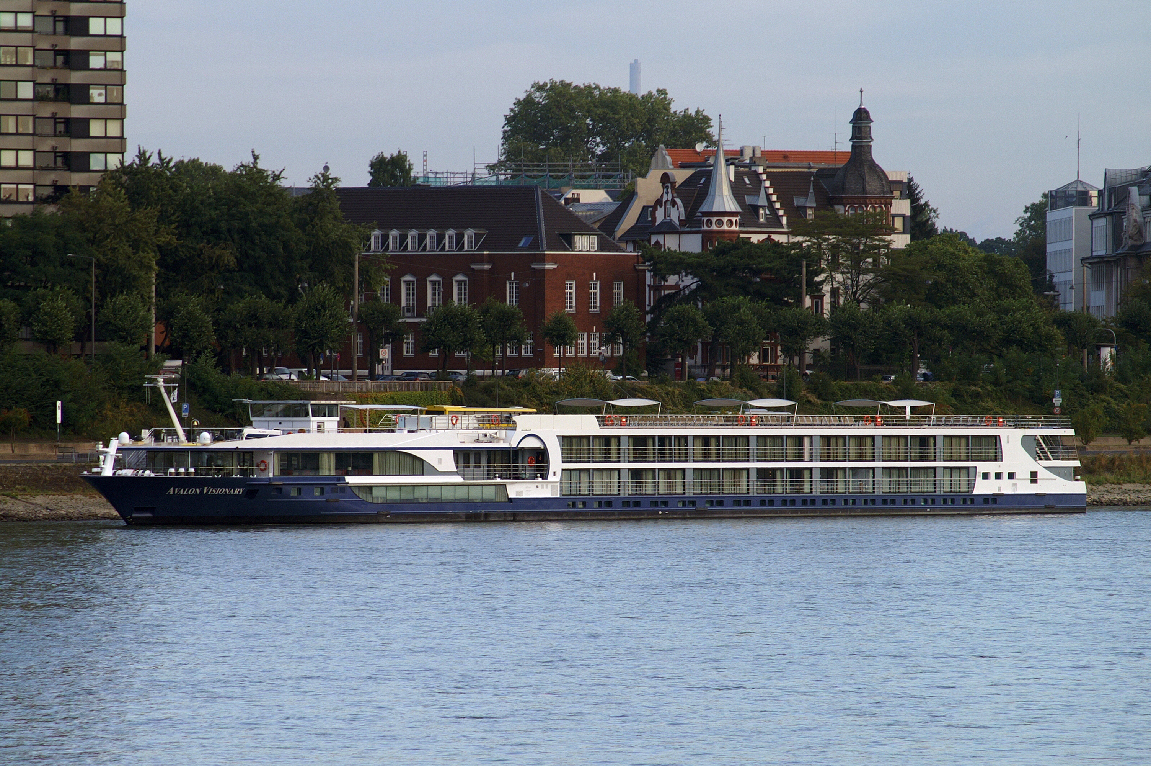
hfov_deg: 6.5
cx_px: 576
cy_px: 383
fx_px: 10062
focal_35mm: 315
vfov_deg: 4.4
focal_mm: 210
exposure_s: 1/160
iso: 100
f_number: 7.1
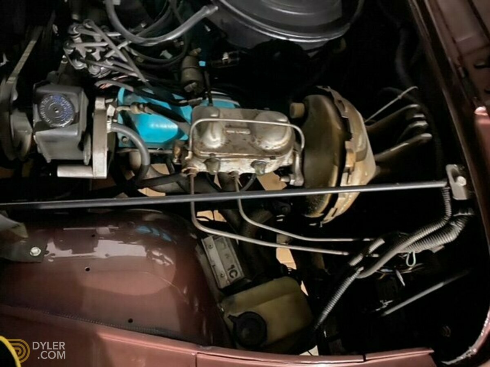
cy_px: 184
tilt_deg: -61.3
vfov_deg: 53.1
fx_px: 368
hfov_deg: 67.3
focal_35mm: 26
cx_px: 245
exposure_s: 1/4
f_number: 1.8
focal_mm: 4.25
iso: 800
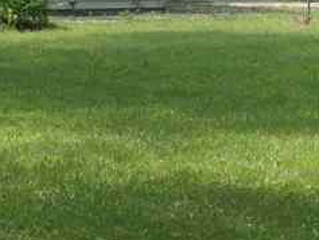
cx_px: -195
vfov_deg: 7.6
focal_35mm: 192
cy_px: -104
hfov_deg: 9.9
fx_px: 1770
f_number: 2.8
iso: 125
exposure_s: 1/800
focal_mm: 13.5
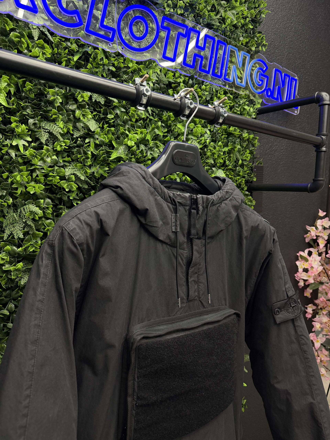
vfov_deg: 71.6
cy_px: 220
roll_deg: -2.8
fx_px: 305
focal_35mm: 24
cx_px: 165
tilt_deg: -5.3
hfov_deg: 56.8
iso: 250
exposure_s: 1/84
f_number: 1.78
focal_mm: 6.76
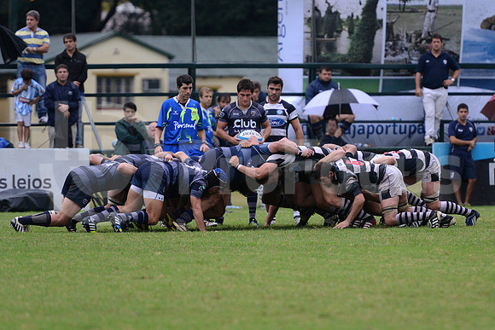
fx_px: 3851
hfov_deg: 7.4
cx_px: 248
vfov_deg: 4.9
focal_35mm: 280
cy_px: 165
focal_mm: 280
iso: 4000
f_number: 4
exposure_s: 1/500
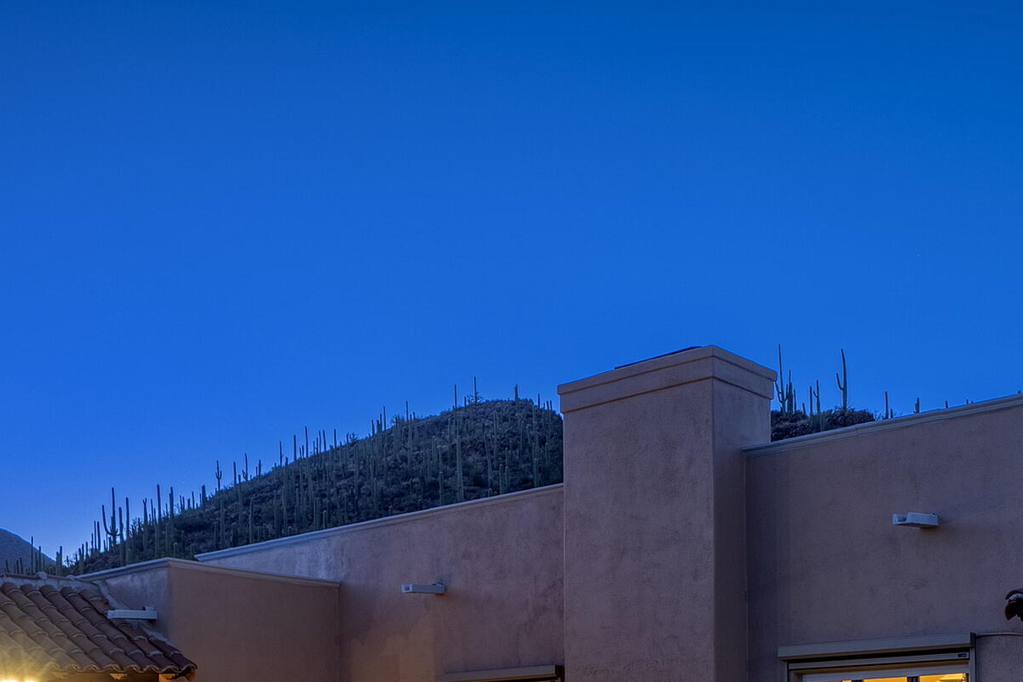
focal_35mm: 44
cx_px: 685
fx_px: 1250
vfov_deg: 27.5
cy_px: 780
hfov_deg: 43.8
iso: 400
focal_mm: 19
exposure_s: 1/1.67
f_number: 5.6
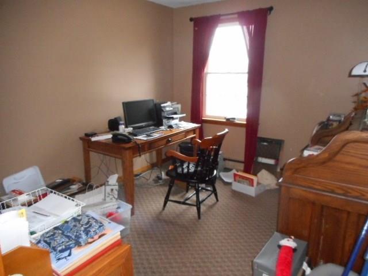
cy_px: 138
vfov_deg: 54.9
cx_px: 184
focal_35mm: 25
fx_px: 266
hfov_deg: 69.4
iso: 800
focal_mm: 4.5
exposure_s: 1/25
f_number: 3.7
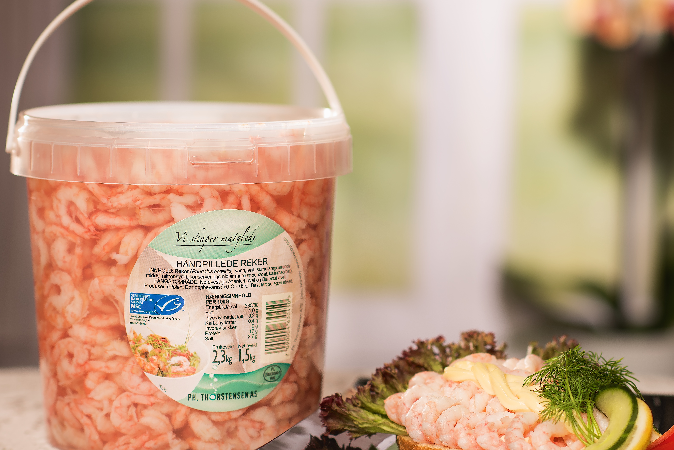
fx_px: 2191
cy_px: 223
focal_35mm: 117
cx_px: 410
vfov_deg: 11.7
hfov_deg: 17.5
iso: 31
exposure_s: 1/200
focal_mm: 85
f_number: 2.8
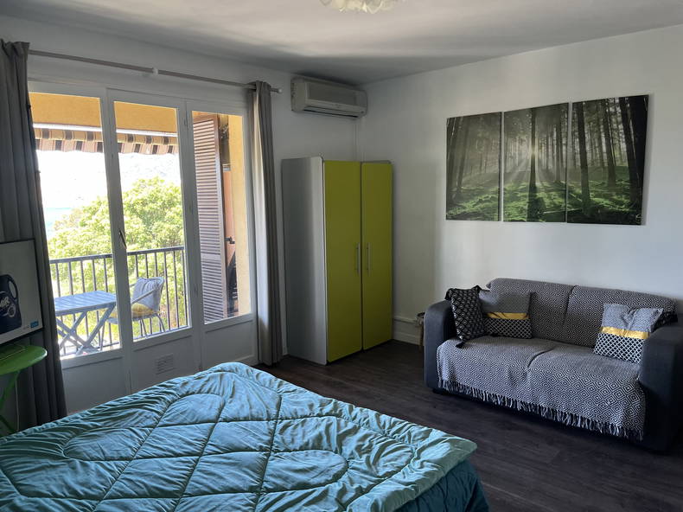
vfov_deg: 53.0
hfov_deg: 67.3
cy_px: 256
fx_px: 513
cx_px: 342
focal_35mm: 26
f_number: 1.6
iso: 125
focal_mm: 5.1
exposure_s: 1/121
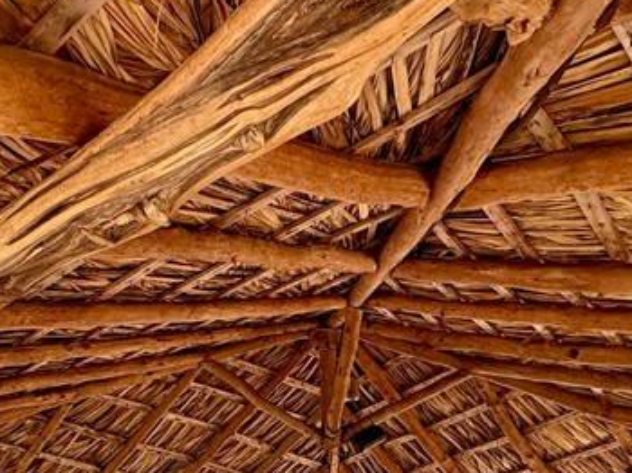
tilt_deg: +2.6
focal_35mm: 41
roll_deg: -0.6
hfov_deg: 44.8
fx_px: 748
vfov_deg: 28.0
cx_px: 186
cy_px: 639
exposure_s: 1/233
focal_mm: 2.22
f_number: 2.2
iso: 40
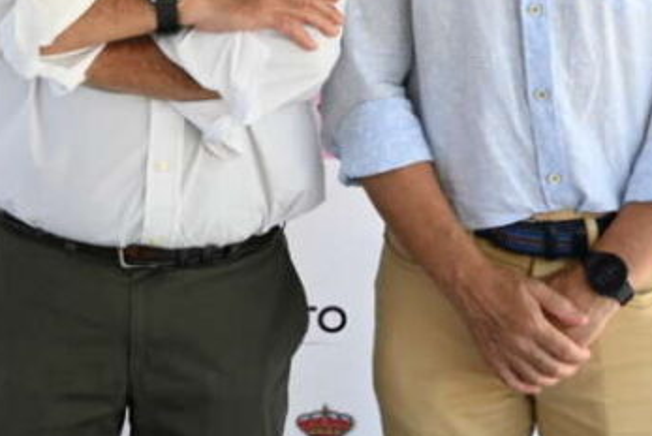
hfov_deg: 17.3
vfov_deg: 11.4
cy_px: -101
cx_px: 289
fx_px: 2139
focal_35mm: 118
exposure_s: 1/125
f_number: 5
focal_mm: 40
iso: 400
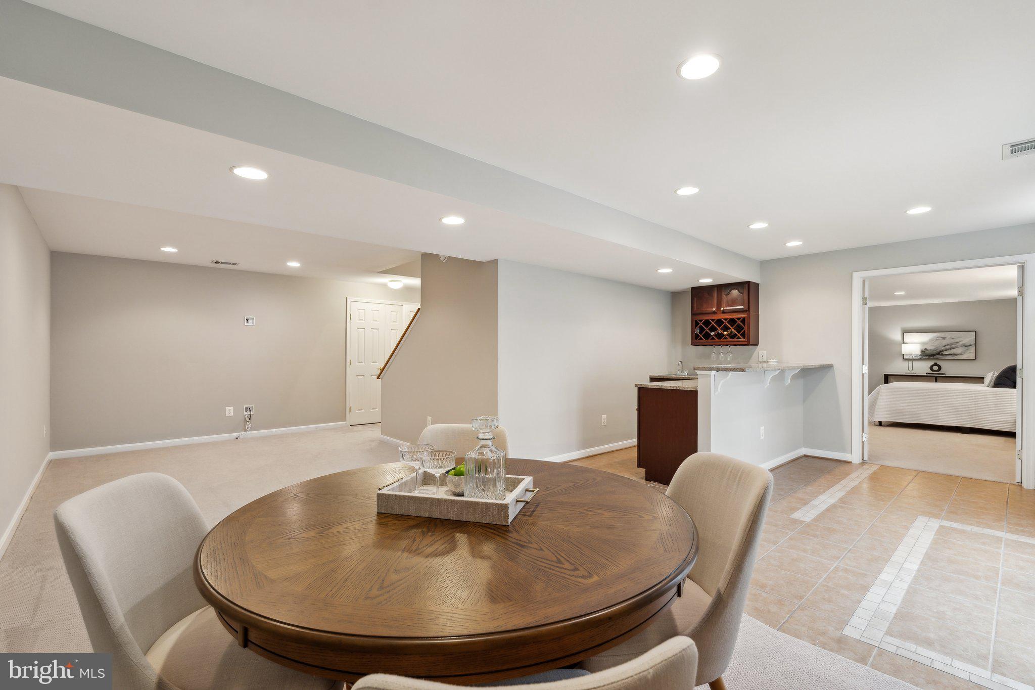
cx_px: 518
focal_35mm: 16
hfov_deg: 96.7
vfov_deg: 73.7
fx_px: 460
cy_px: 345
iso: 200
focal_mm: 16
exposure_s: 1/5
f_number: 8
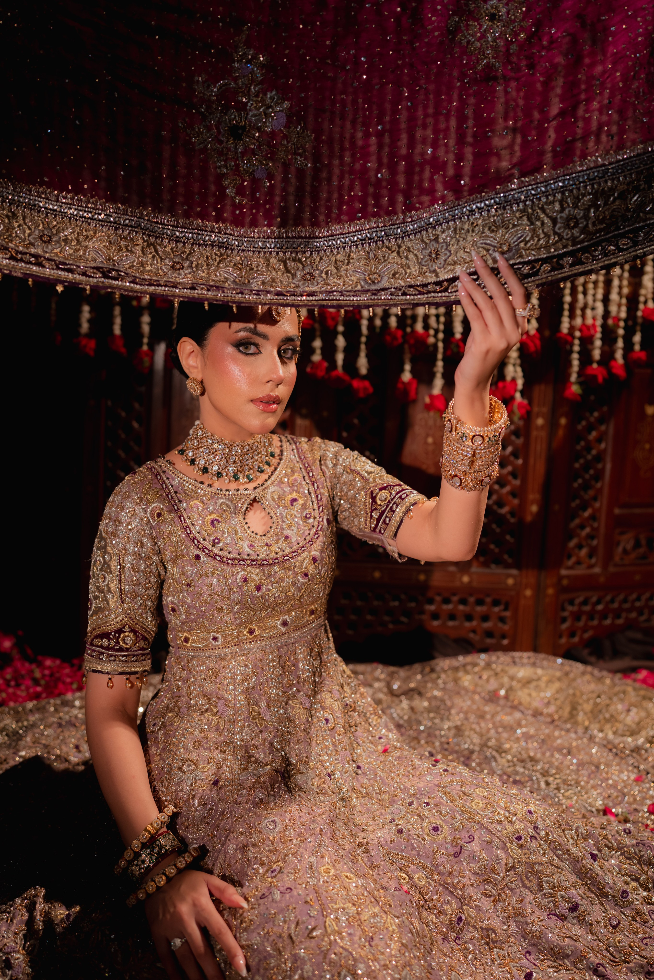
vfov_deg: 54.4
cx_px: 327
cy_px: 490
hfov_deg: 37.9
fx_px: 954
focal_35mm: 35
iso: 320
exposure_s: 1/160
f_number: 2.2
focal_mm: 35
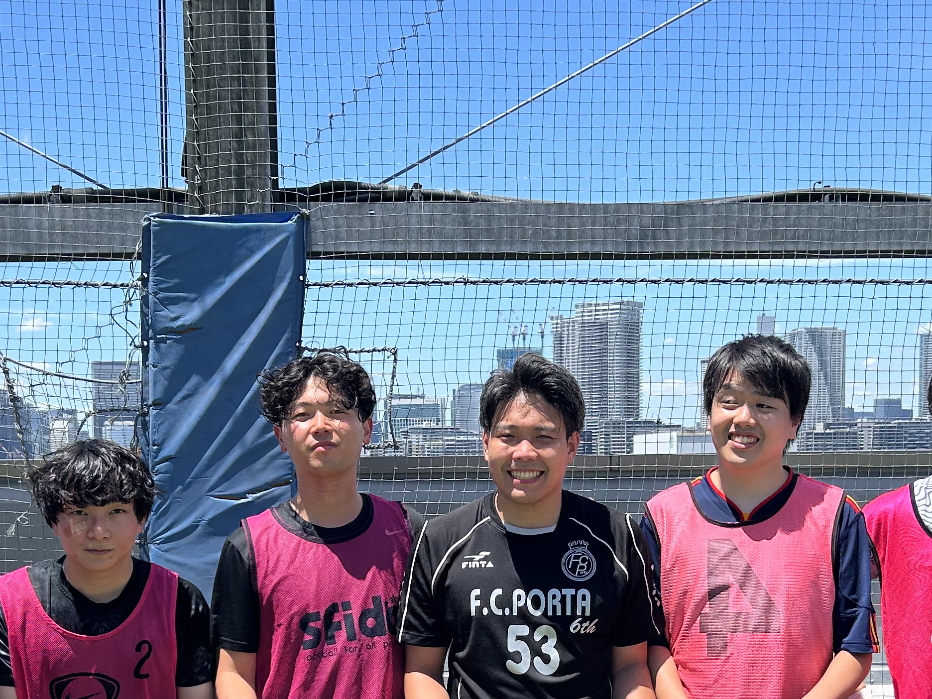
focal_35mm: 56
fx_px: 1508
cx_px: 467
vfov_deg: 25.5
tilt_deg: -4.7
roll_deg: +0.9
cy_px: 593
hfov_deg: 34.3
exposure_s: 1/3356
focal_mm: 5.7
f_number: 1.5
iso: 50
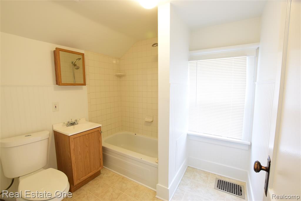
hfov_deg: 100.4
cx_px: 150
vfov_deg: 77.3
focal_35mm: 15
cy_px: 100
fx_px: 125
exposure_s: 1/15
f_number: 6.3
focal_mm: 10
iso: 400
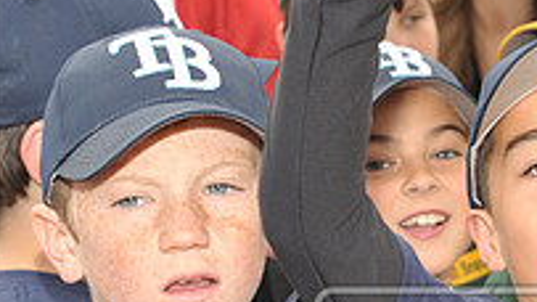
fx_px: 2975
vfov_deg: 5.8
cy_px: 384
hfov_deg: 10.2
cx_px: 630
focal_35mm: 209
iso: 400
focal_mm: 70
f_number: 8
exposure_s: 1/250
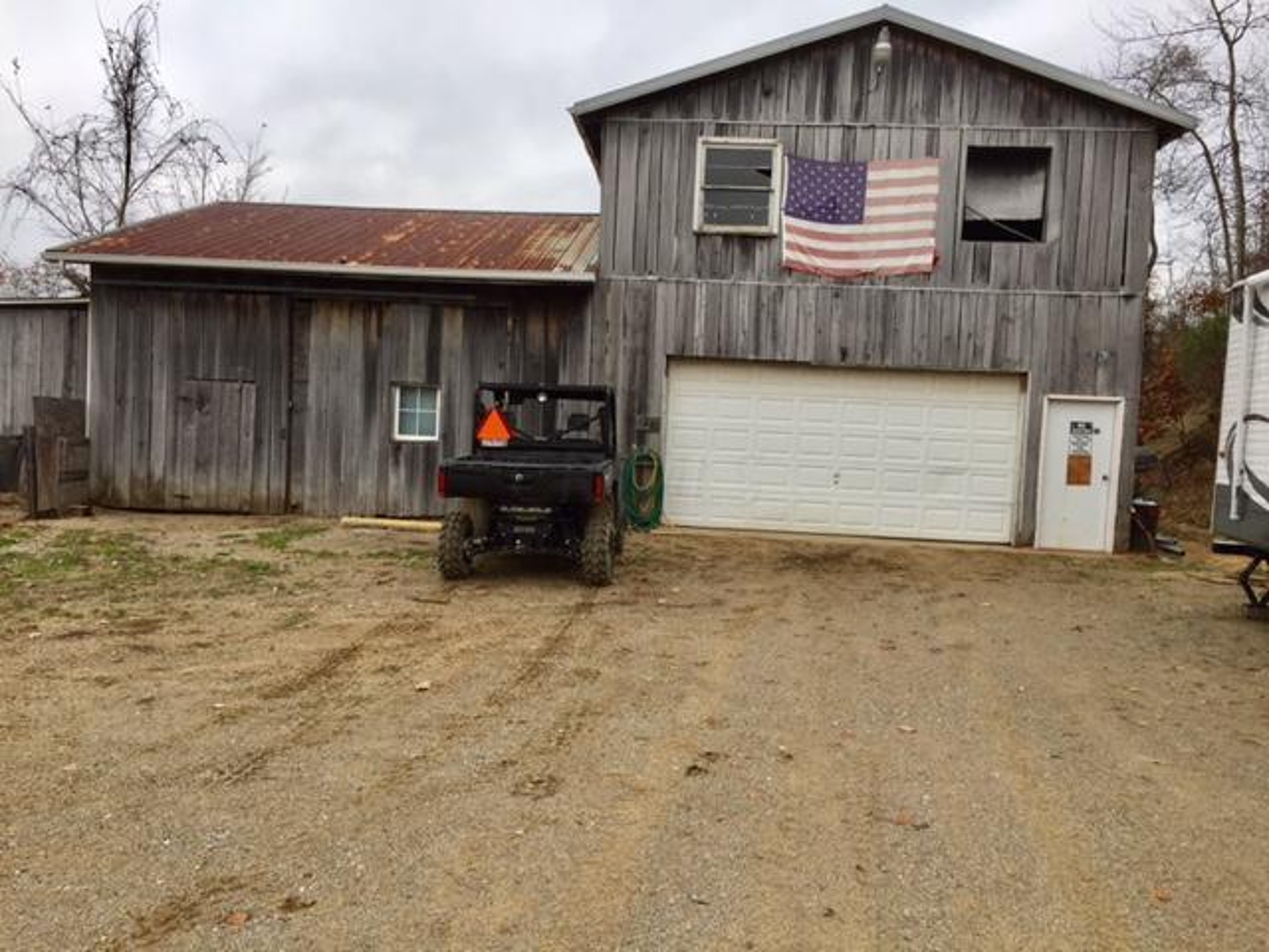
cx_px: 634
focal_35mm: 29
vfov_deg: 48.2
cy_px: 476
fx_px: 1063
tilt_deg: -3.3
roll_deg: -3.3
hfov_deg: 61.7
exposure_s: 1/434
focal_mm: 4.15
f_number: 2.2
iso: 32
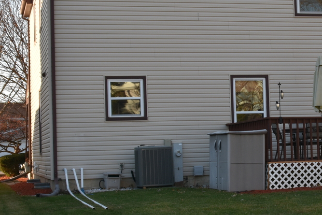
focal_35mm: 102
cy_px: 121
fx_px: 912
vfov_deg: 13.4
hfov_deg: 19.6
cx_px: 295
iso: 160
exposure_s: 1/250
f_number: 3.5
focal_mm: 28
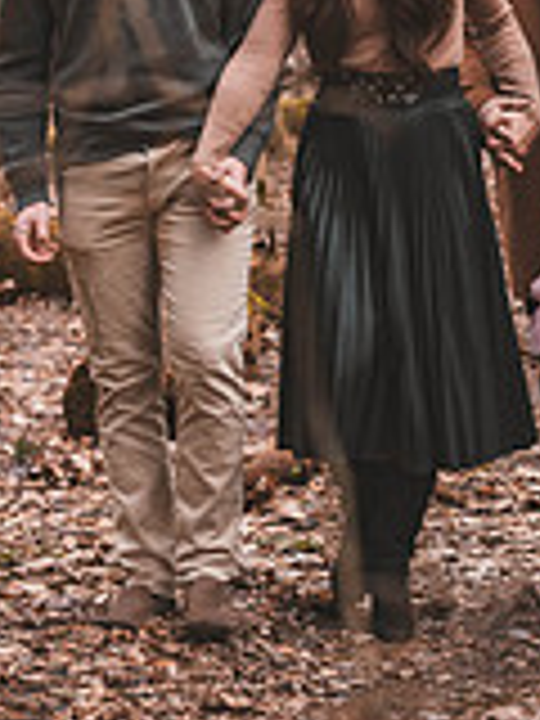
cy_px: 94
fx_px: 3931
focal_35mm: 189
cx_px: 670
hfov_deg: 7.8
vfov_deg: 10.4
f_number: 2.8
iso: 1000
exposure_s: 1/250
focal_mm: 70
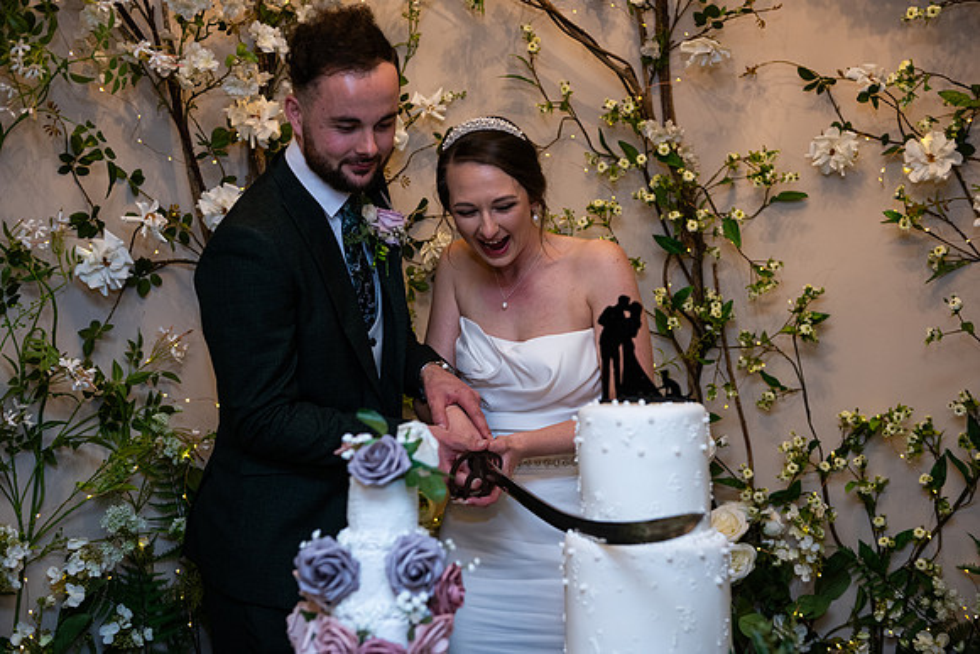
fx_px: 1307
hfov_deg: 41.1
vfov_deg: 28.1
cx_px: 490
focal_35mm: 48
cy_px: 327
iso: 800
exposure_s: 1/60
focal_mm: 48
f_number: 3.5
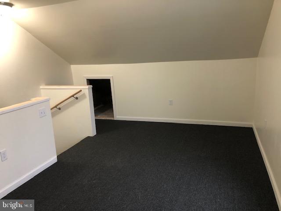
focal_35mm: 28
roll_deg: +3.2
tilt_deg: -13.3
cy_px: 106
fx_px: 227
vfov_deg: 49.7
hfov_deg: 63.4
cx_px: 140
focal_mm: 3.99
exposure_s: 1/15
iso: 50
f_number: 1.8
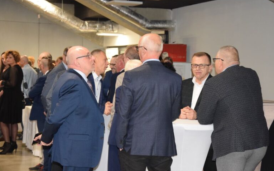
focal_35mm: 89
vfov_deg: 14.7
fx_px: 665
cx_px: 137
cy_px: 84
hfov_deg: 23.3
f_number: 5
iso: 2200
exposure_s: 1/60
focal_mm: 58
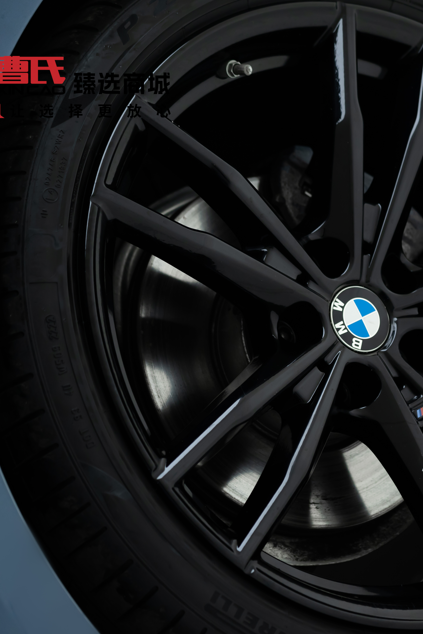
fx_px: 2785
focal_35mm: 158
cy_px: 316
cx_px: 350
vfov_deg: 13.0
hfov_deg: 8.7
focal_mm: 105
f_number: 4
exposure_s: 1/200
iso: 320
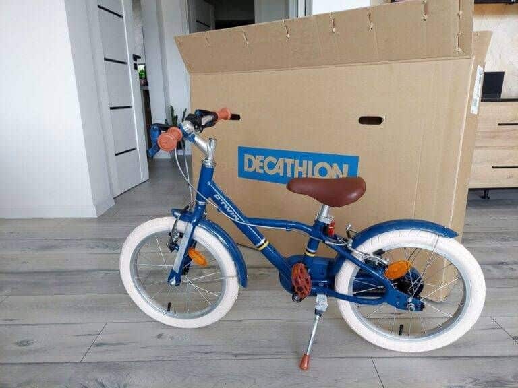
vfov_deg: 56.8
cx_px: 259
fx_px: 359
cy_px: 194
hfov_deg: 71.6
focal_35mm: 24
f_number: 1.8
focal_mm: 5.23
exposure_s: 1/50
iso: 100
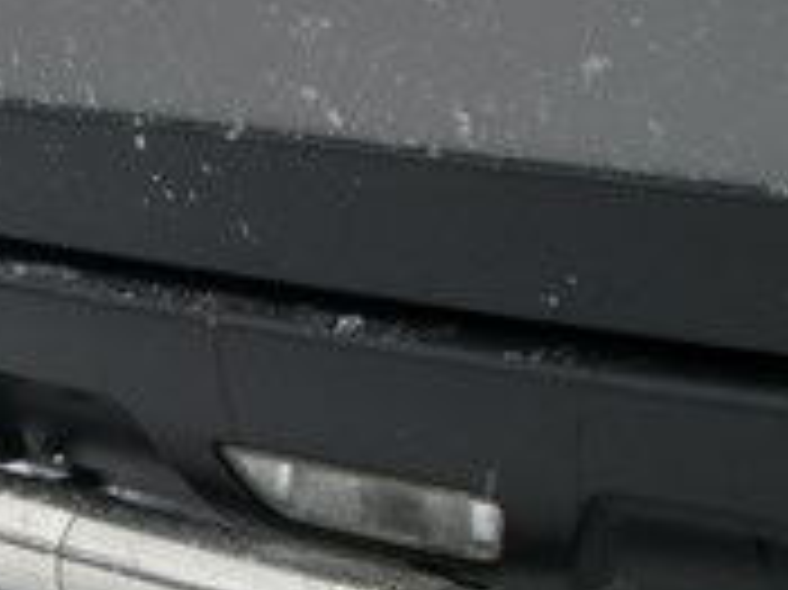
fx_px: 2502
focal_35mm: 110
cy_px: 437
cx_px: 176
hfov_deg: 17.8
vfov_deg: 13.4
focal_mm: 9
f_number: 3.3
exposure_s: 1/125
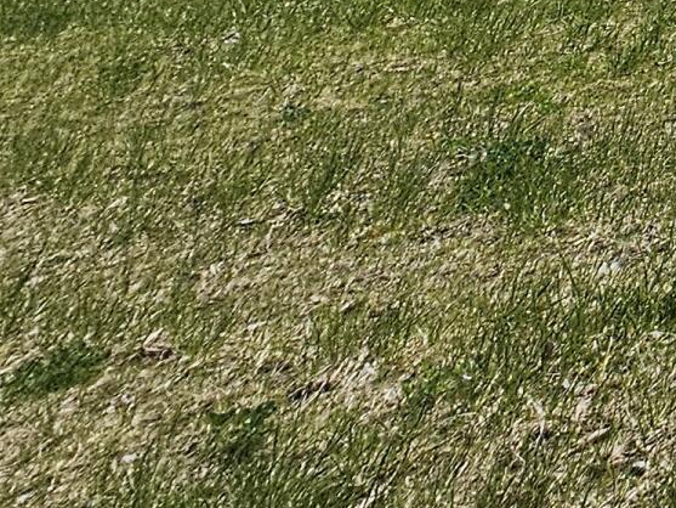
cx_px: 1510
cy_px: -728
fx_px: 1367
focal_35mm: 70
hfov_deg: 16.5
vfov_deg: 14.1
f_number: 2.2
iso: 50
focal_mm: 2.2
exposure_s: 1/3203
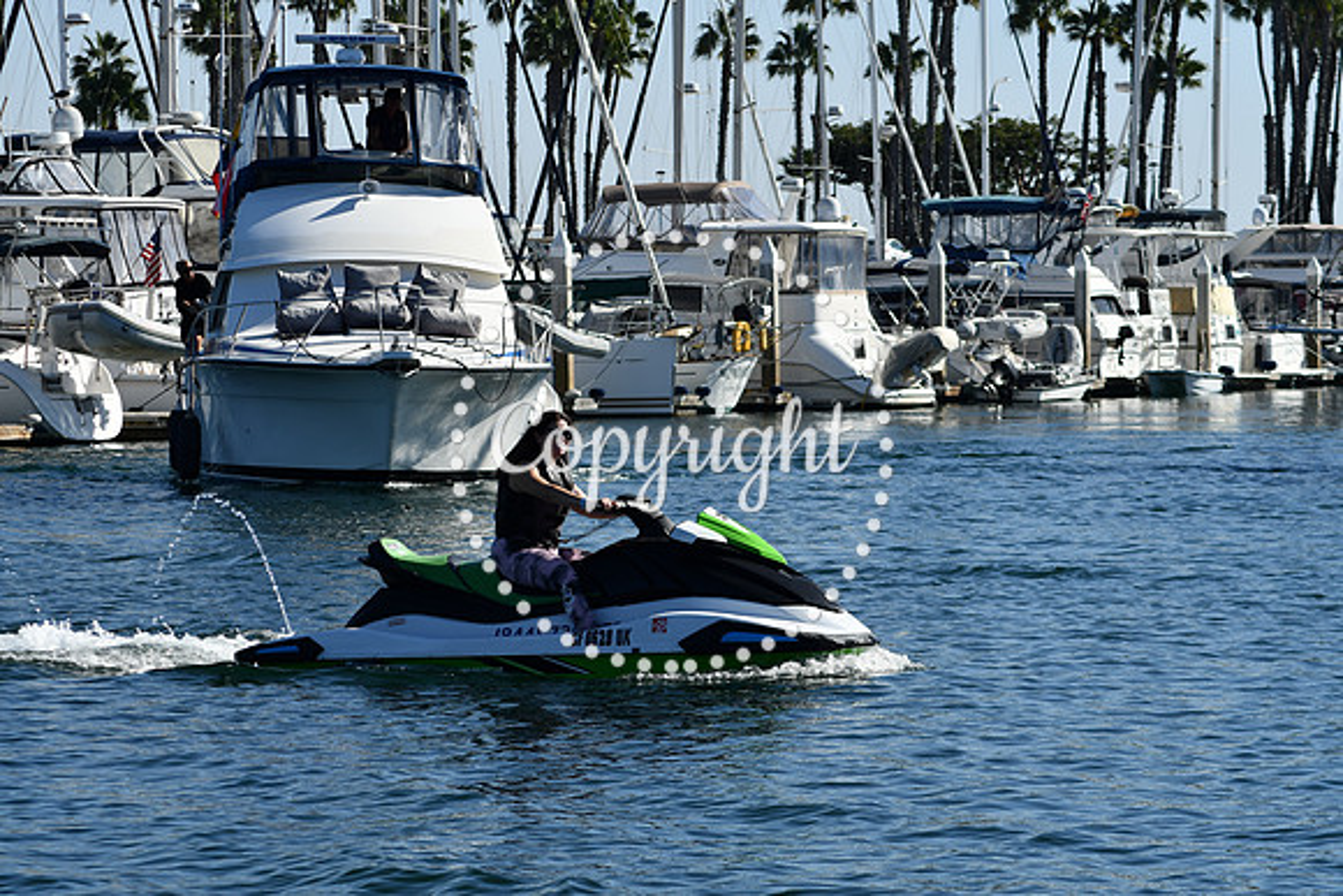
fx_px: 5858
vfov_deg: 8.7
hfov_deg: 13.1
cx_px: 672
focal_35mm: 157
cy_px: 448
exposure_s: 1/500
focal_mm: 105
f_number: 8
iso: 110
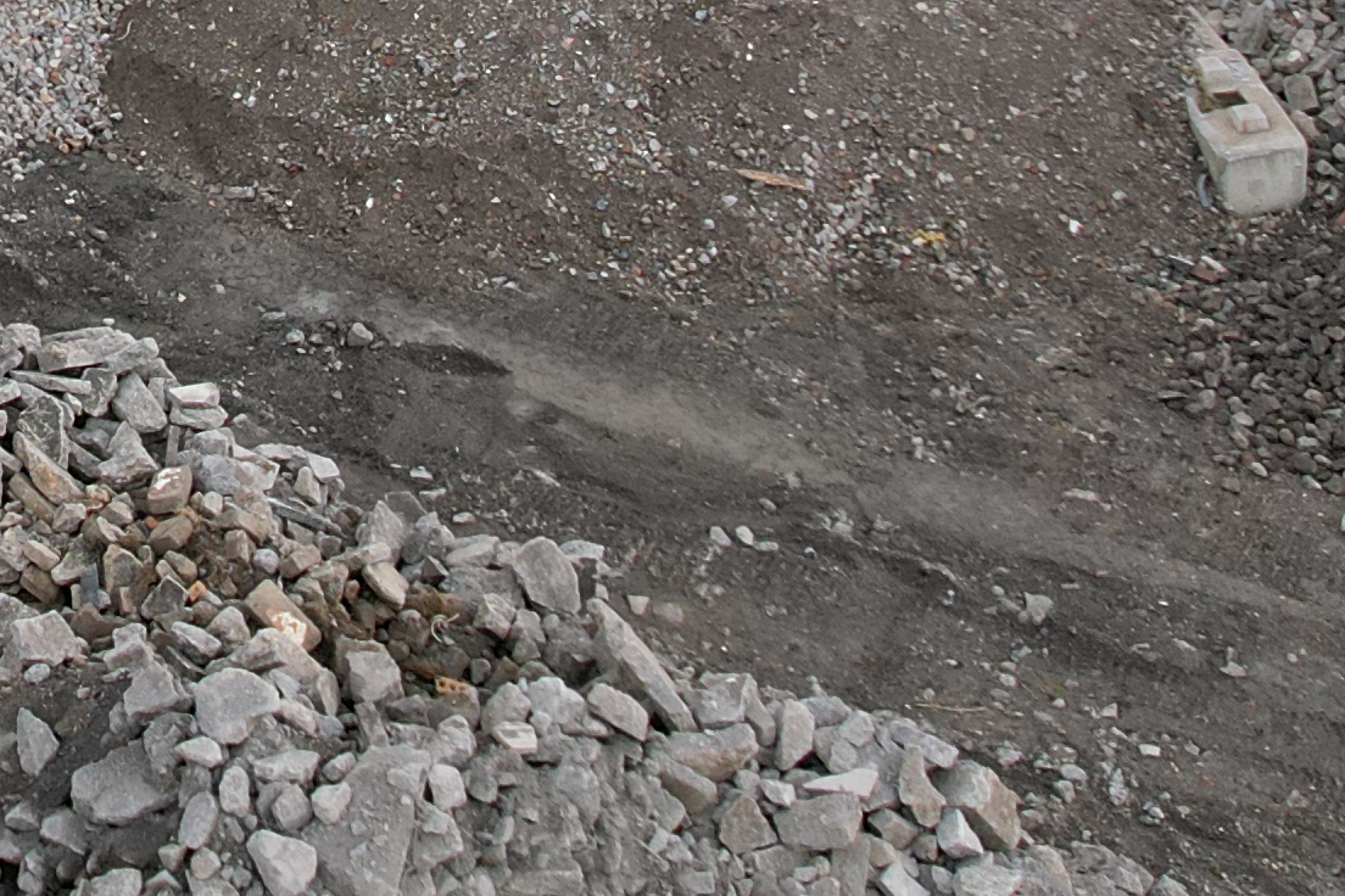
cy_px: -631
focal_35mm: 109
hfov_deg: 17.3
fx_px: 4072
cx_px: -534
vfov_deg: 11.8
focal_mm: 8.38
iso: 200
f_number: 2.8
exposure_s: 1/640
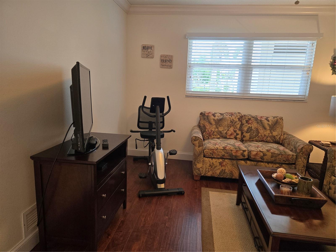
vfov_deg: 58.9
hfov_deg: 73.9
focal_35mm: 23
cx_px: 168
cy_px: 126
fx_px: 223
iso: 250
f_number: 1.8
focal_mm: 5.4
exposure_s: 1/120
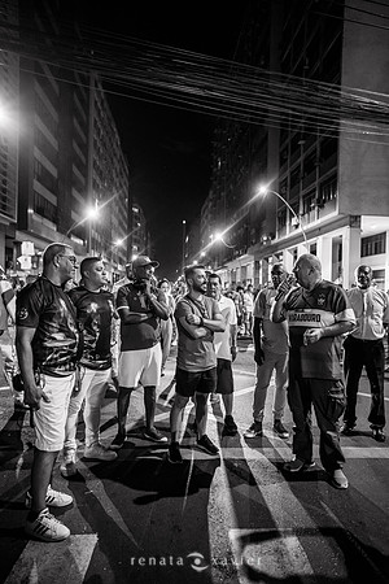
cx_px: 194
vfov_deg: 73.7
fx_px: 389
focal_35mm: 24
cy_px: 292
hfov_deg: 53.1
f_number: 2
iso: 2500
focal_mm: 24
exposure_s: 1/200
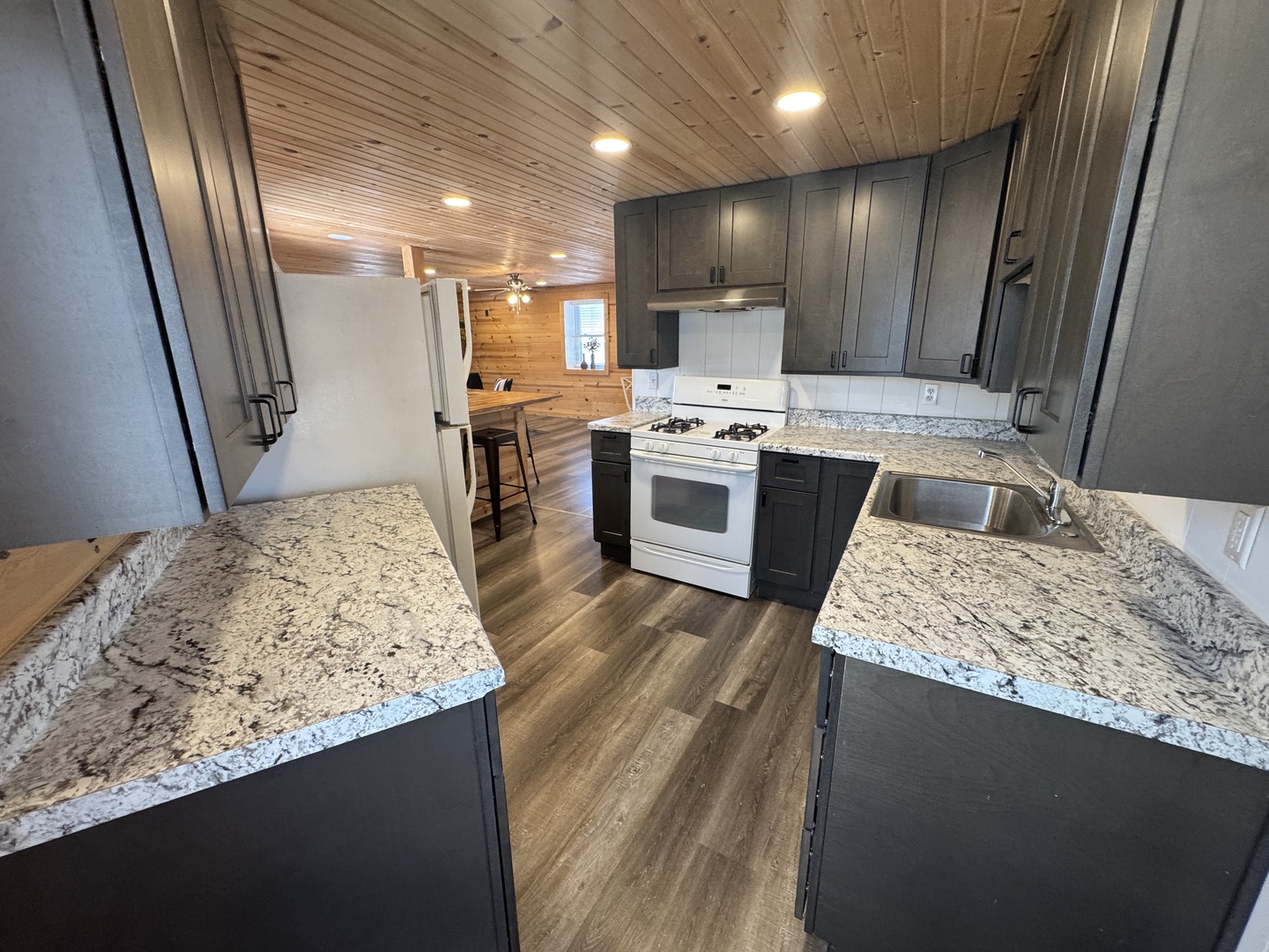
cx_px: 634
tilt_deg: -15.6
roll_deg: +0.6
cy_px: 476
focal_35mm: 14
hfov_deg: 102.1
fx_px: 513
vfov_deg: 85.7
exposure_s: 1/120
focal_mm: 2.22
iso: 200
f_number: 2.2
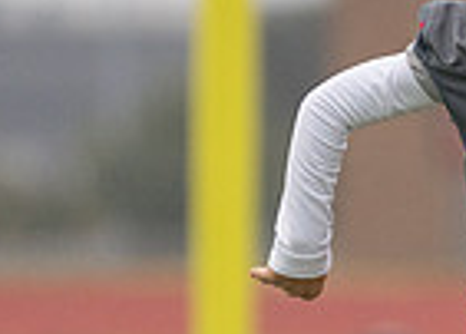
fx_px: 15248
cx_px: 607
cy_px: 209
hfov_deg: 1.7
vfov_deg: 1.3
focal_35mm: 1151
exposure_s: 1/1250
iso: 1000
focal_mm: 200
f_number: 2.8
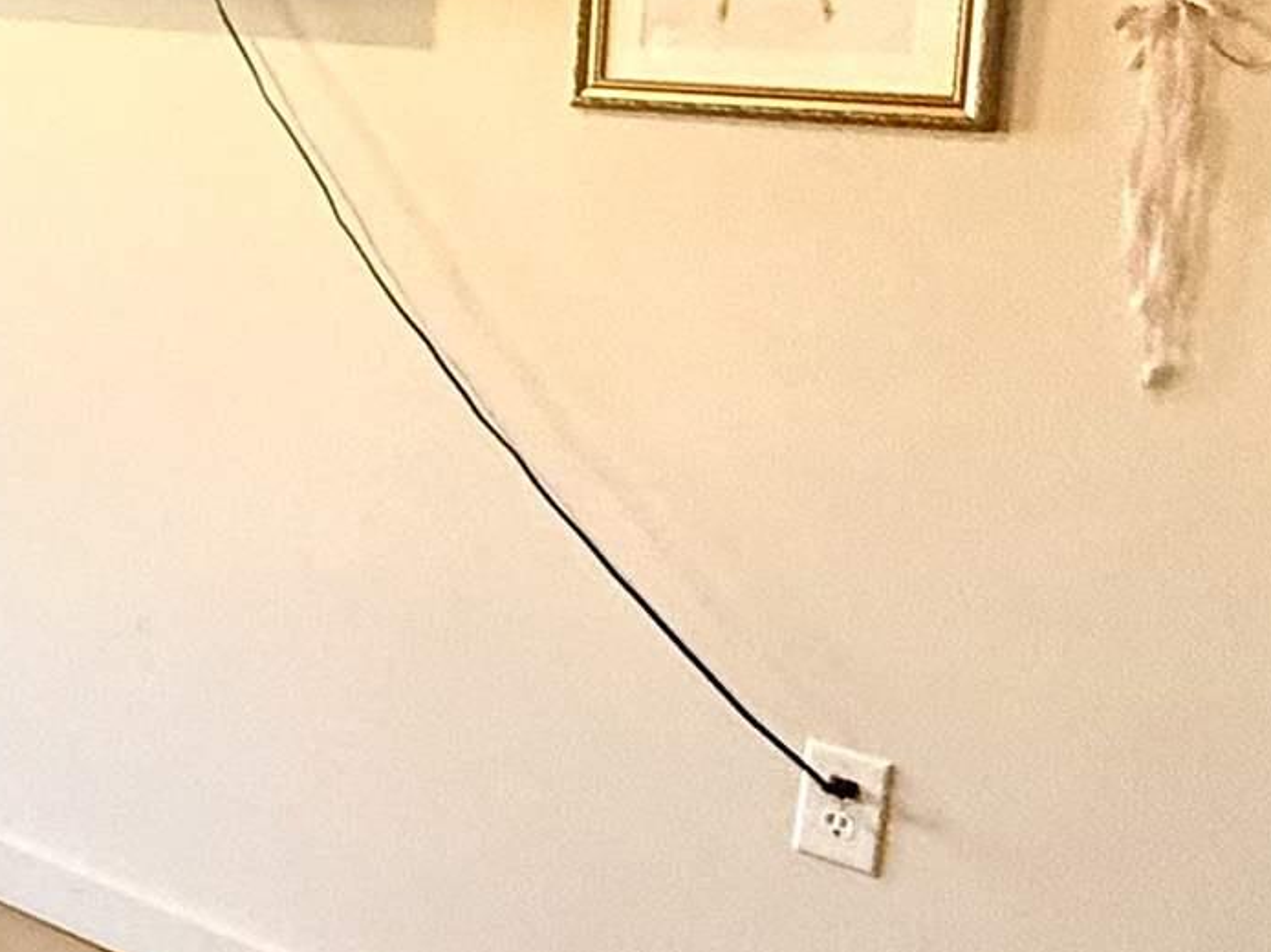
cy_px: 218
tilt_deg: -5.1
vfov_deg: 23.4
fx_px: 2276
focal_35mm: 62
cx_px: -579
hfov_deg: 24.8
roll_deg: -1.3
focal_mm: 2.22
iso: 320
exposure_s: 1/120
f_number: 2.2
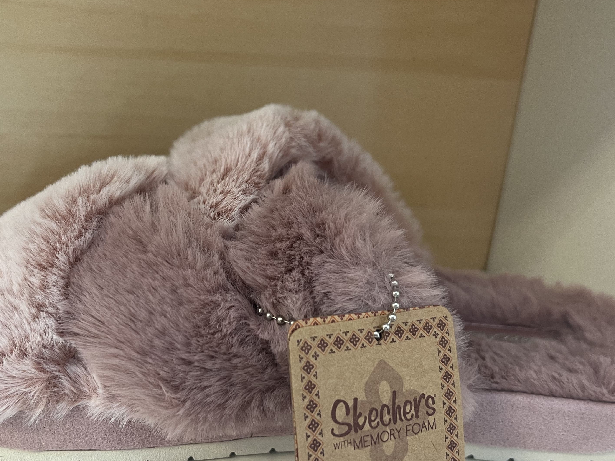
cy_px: 225
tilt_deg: -18.0
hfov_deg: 49.9
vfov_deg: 38.7
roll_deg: -4.0
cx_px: 254
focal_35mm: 37
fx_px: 657
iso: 125
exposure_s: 1/50
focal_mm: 5.7
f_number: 1.5
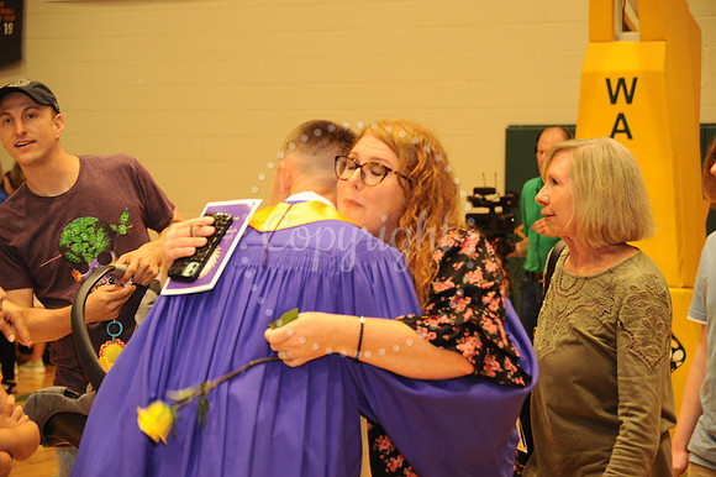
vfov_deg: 13.0
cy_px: 238
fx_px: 2087
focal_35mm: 105
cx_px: 358
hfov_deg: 19.5
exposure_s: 1/60
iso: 1250
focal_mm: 105
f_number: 5.6
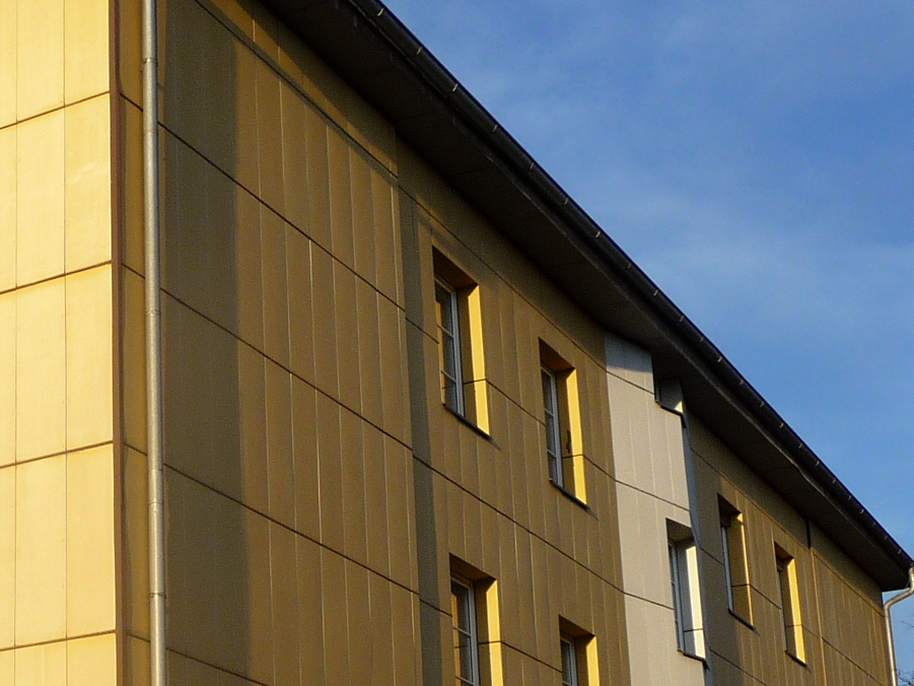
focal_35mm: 75
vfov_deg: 19.3
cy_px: 594
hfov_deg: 25.0
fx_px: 1981
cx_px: 57
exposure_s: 1/500
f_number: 3.3
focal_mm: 4.7
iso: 100
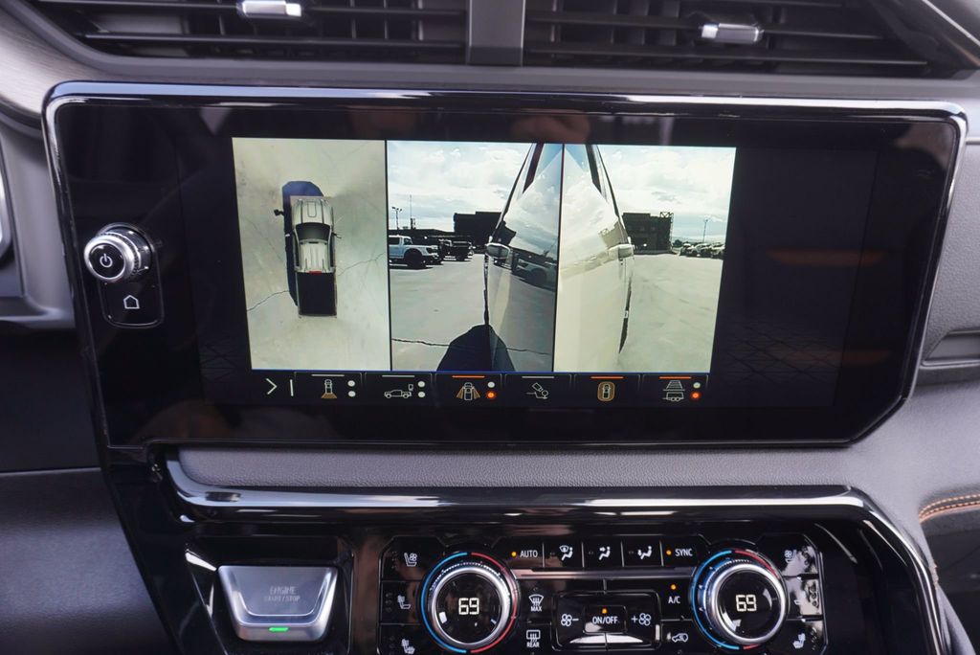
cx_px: 490
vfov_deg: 53.2
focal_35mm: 24
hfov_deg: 73.7
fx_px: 654
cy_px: 328
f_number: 4
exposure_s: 1/60
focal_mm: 16
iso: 160
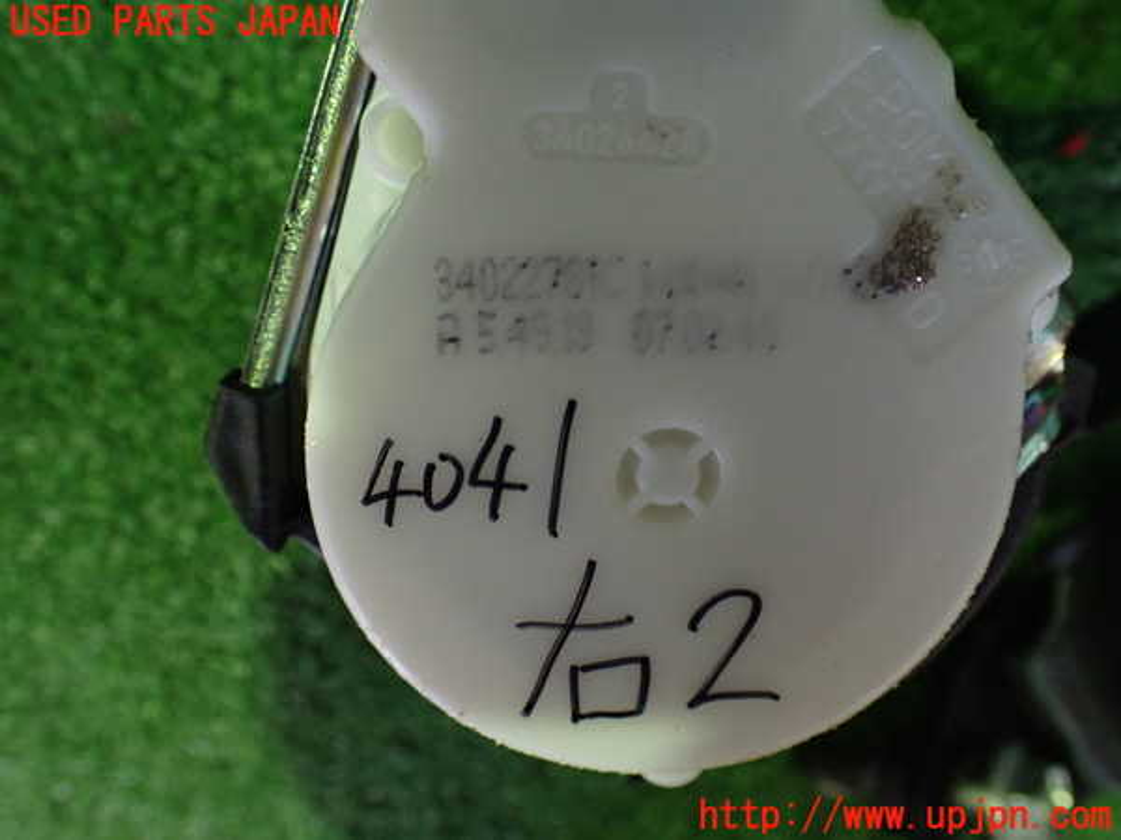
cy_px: 420
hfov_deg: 60.0
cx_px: 560
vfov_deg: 46.8
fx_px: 972
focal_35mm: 30
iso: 800
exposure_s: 1/50
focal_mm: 5.4
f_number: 2.3
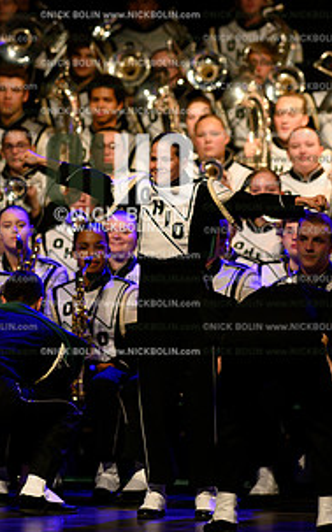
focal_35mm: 454
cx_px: 119
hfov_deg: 2.9
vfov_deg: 4.6
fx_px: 6582
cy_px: 183
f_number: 4
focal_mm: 300
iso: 6400
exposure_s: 1/500
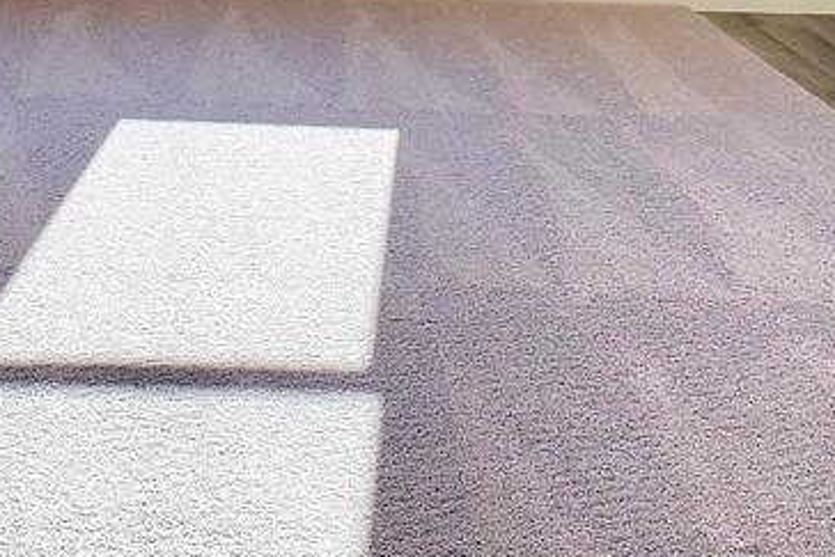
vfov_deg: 17.2
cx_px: 195
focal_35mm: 76
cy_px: -108
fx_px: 1763
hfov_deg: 26.3
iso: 50
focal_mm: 4.3
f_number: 2.4
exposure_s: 1/667
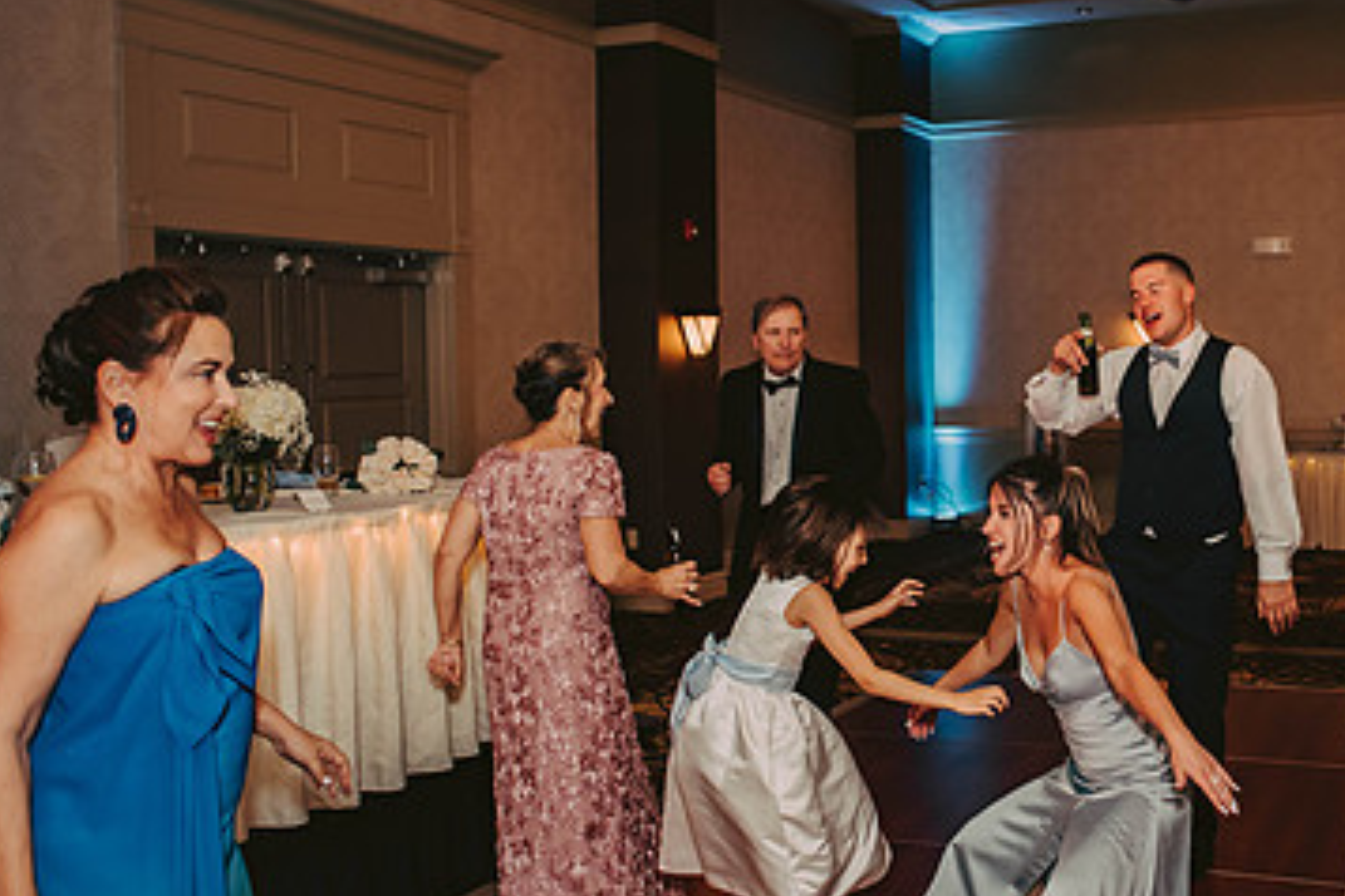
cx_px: 1040
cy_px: 397
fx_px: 1457
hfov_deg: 47.3
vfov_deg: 34.2
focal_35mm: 39
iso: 800
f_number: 2.8
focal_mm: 24
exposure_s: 1/125
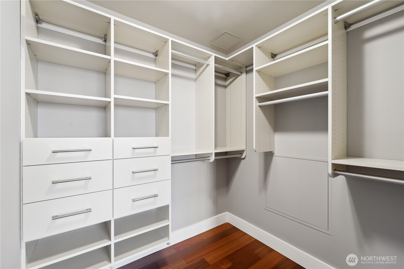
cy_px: 134
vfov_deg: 81.2
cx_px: 202
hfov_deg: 104.3
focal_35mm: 14
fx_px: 157
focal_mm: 14
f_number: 8
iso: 200
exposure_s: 1/10
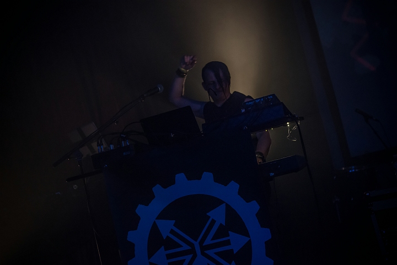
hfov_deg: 28.8
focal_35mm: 70
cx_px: 198
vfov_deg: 19.5
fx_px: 772
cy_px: 132
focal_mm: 70
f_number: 4.5
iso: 3200
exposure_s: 1/100
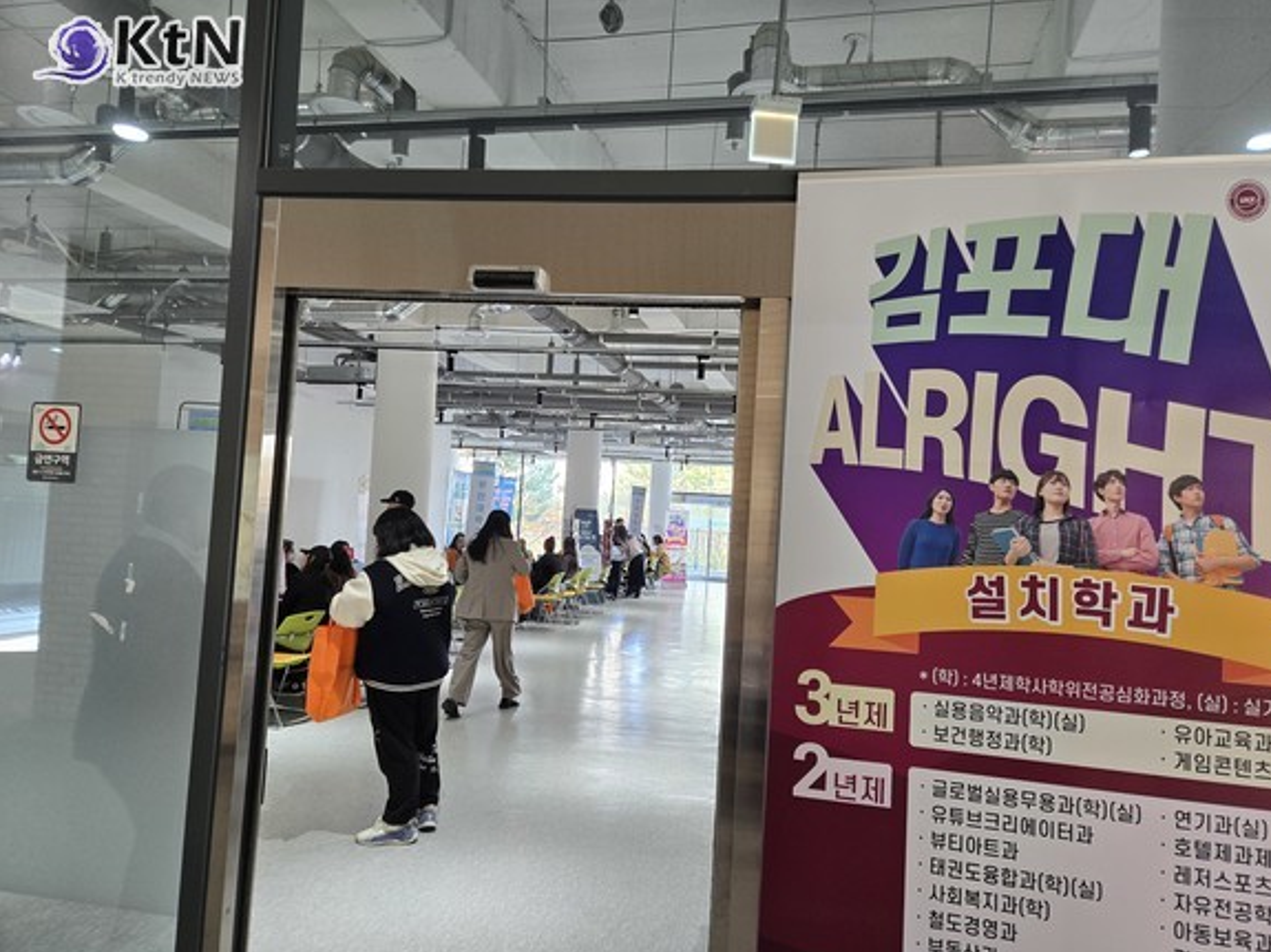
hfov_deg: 71.6
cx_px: 659
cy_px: 477
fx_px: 881
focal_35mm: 24
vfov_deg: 56.8
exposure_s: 1/120
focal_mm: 5.4
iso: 160
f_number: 1.8
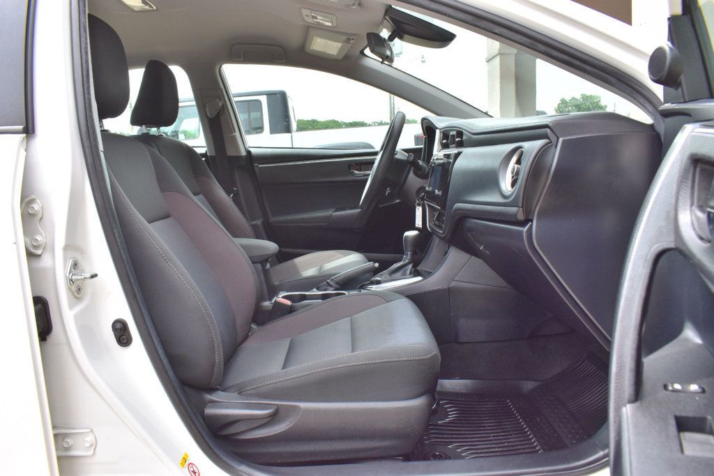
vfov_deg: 47.9
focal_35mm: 27
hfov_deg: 67.4
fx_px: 535
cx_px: 357
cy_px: 238
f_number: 10
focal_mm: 18
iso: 400
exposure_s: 1/200
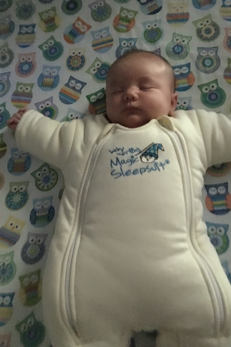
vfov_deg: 60.3
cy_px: 178
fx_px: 298
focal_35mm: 31
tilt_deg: -76.7
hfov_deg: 42.3
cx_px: 118
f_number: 2.2
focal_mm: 4.15
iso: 1600
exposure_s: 1/15
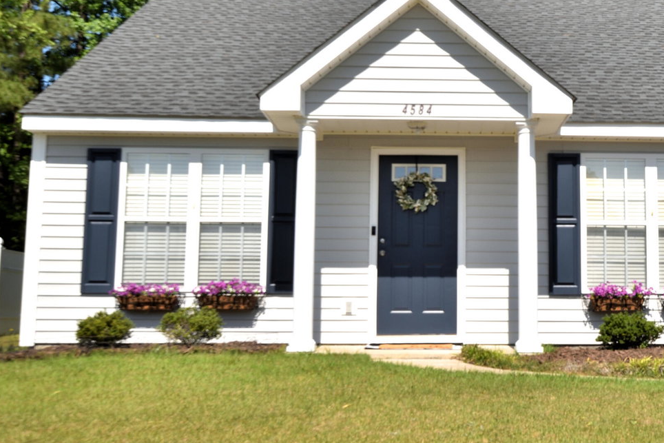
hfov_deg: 34.9
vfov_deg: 24.2
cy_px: 196
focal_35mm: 56
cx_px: 492
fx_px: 1033
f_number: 11
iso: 100
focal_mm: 20
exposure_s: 1/200
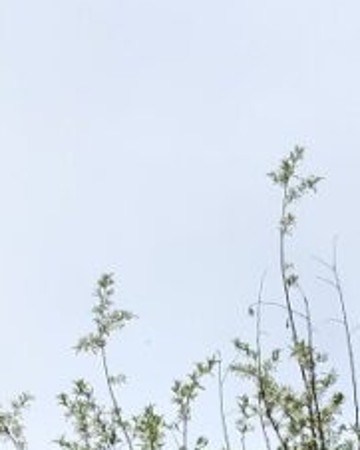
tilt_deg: +6.0
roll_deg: +0.7
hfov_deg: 13.6
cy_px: 857
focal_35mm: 113
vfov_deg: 14.5
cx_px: 247
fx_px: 1504
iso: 20
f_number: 1.8
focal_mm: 3.99
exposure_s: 1/3003
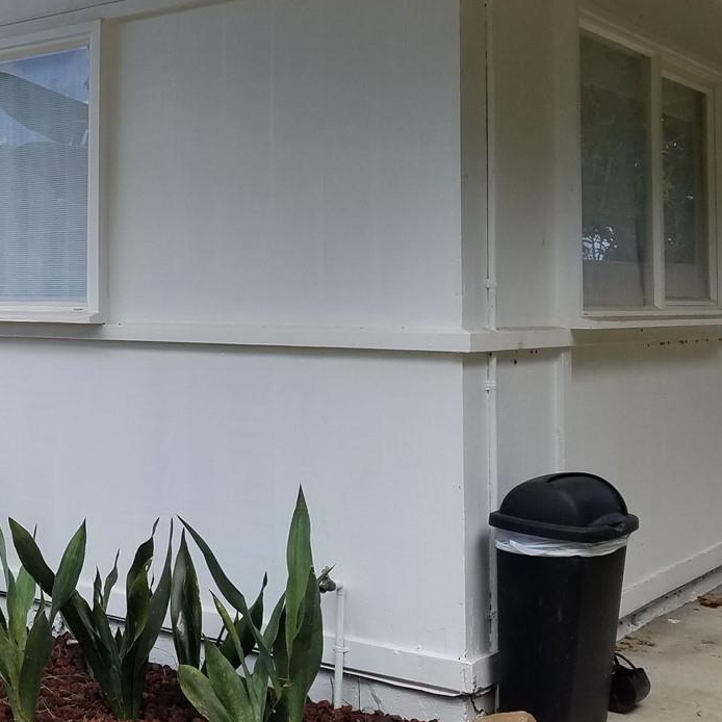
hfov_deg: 29.3
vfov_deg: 32.0
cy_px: 266
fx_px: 1251
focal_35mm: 53
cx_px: -56
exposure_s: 1/1088
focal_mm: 4.2
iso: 50
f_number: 1.7
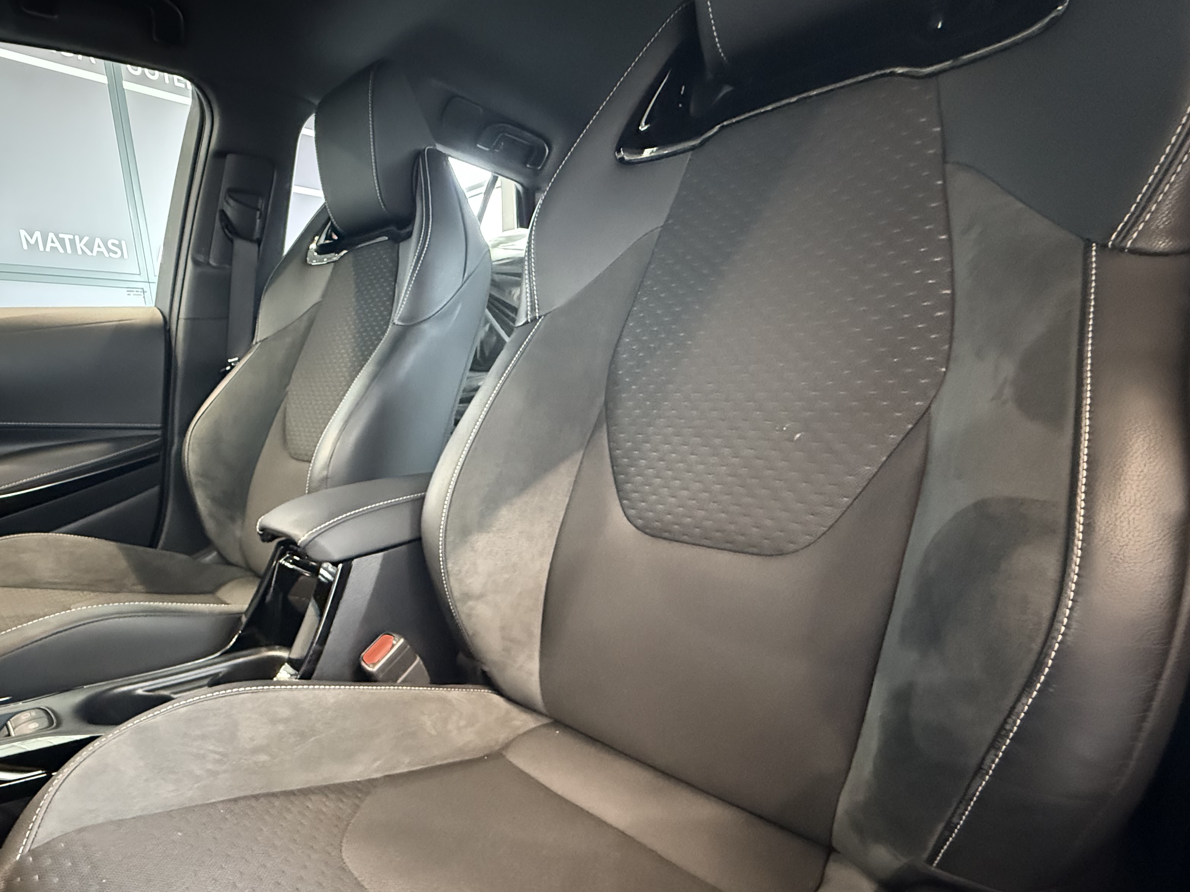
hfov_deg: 86.6
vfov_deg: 70.4
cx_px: 474
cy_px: 557
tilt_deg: -15.3
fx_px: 619
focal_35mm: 18
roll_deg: +1.9
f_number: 2.2
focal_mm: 2.22
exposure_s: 1/33
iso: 1250
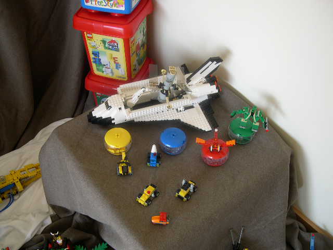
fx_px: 366
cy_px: 125
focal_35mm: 38
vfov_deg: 37.7
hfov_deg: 49.0
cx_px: 166
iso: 100
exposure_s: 1/37.6
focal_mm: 8
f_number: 2.8
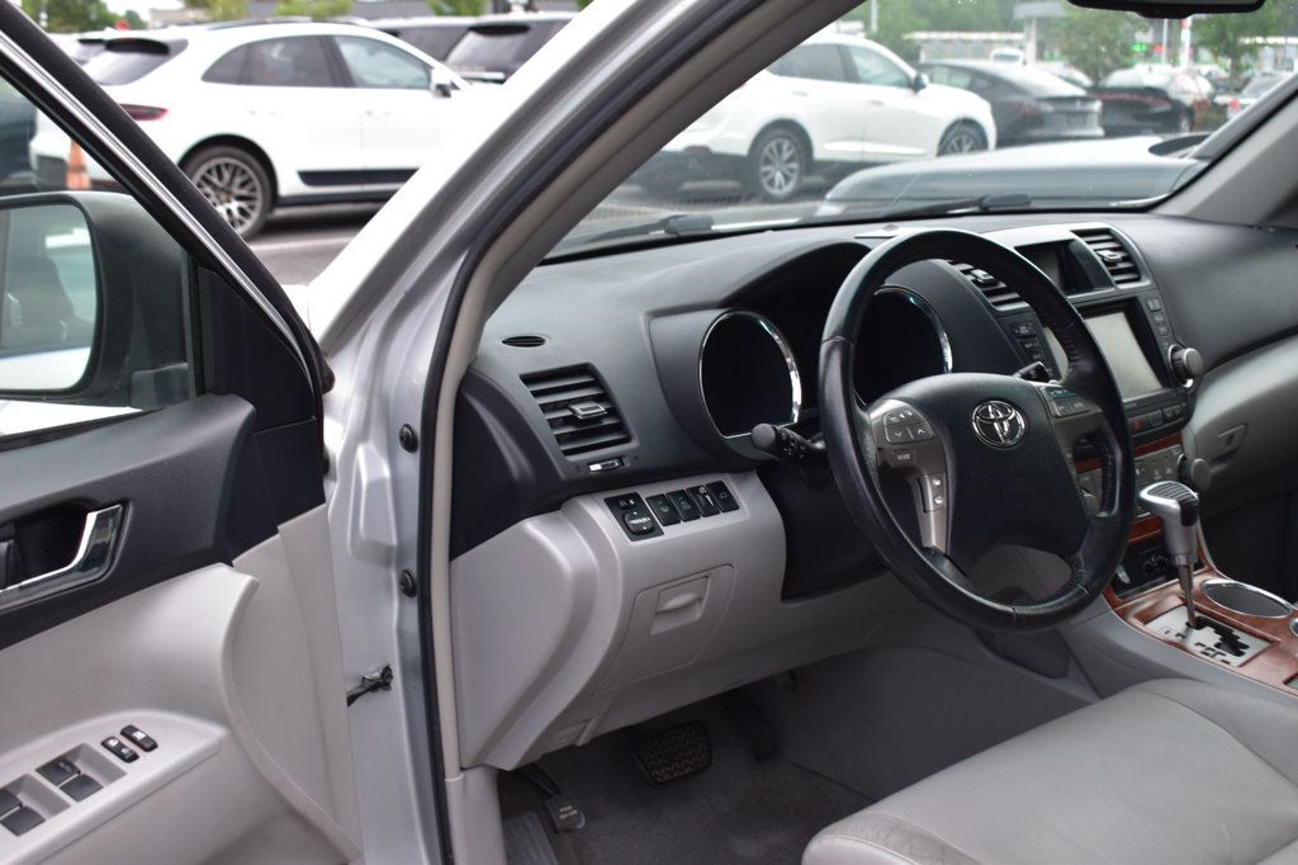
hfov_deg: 45.0
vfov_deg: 30.8
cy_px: 432
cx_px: 649
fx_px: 1568
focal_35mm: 44
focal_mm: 29
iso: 400
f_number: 6.3
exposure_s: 1/15
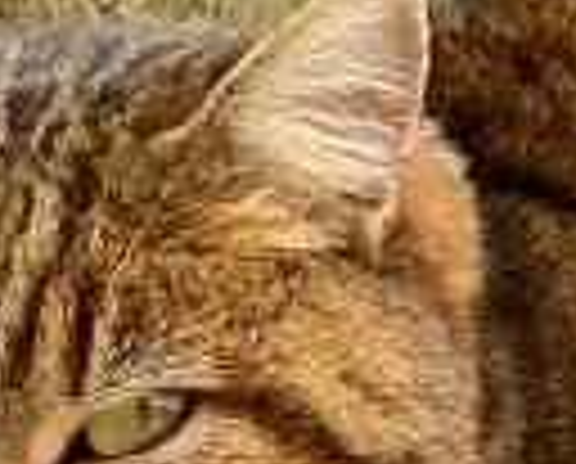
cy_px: 655
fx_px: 6134
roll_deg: -4.0
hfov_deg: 5.4
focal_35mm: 359
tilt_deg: -18.2
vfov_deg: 4.3
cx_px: 536
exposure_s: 1/121
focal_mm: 9
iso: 125
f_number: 2.8
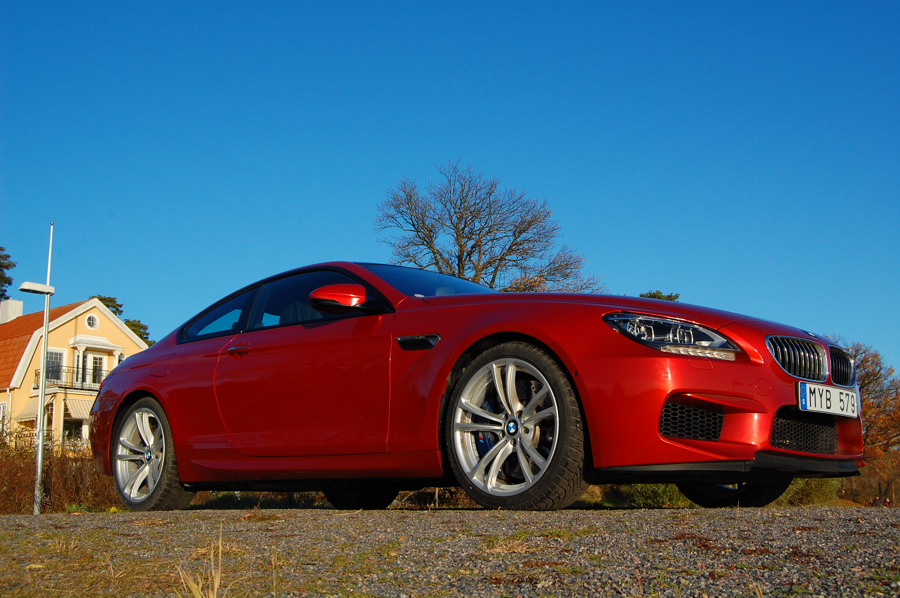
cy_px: 299
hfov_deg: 46.4
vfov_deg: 31.8
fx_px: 1049
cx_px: 450
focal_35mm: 42
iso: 400
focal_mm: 28
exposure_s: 1/500
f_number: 11
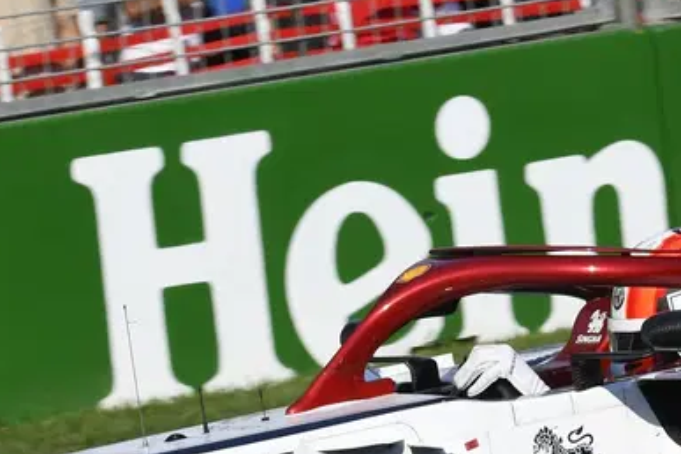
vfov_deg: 3.5
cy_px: 537
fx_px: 7482
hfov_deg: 5.2
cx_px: 727
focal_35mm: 396
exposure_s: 1/1600
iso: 800
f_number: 11
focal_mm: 85
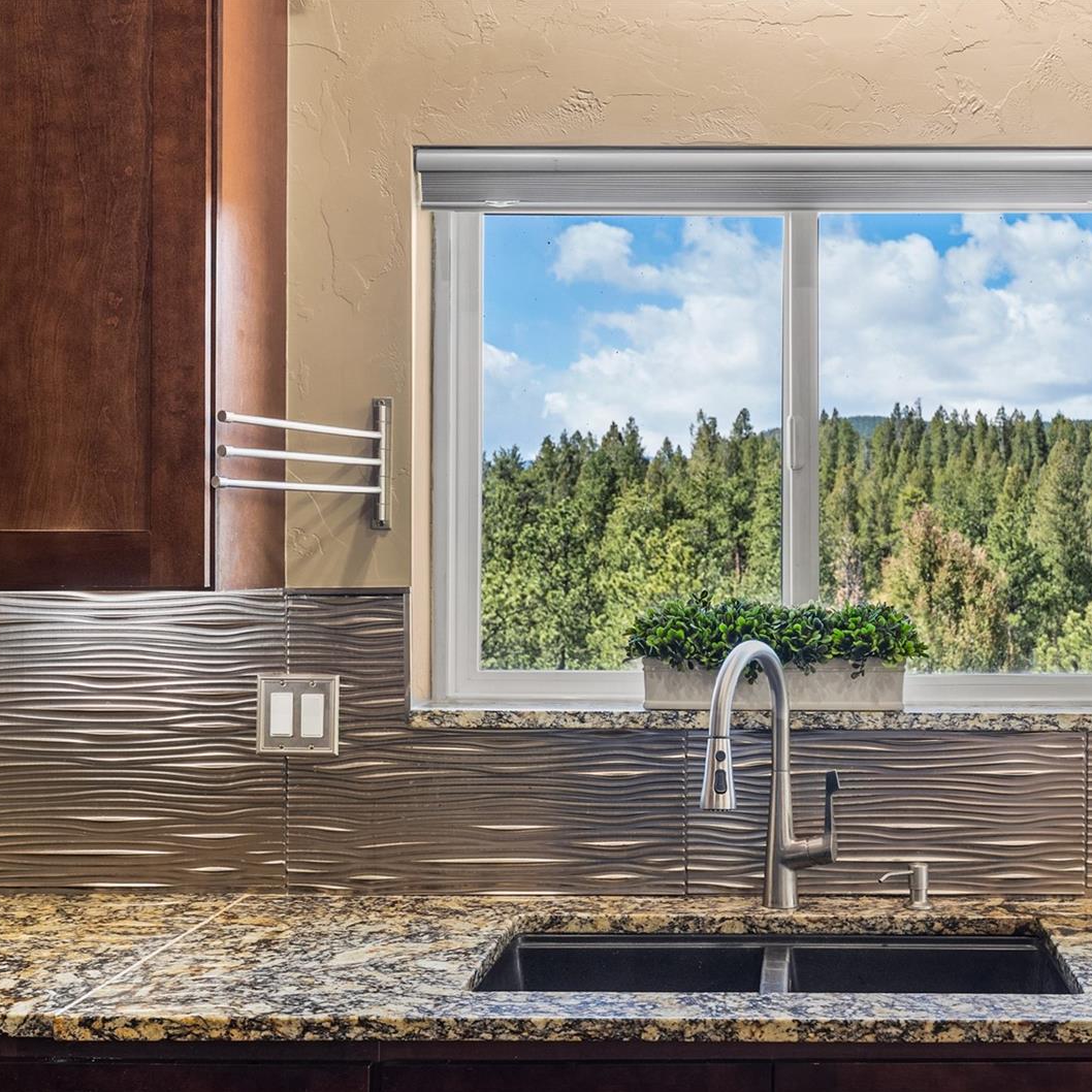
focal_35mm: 45
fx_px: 1606
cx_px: 809
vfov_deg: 37.6
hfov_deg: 36.7
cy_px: 549
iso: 200
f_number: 8
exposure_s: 1/2
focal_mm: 35
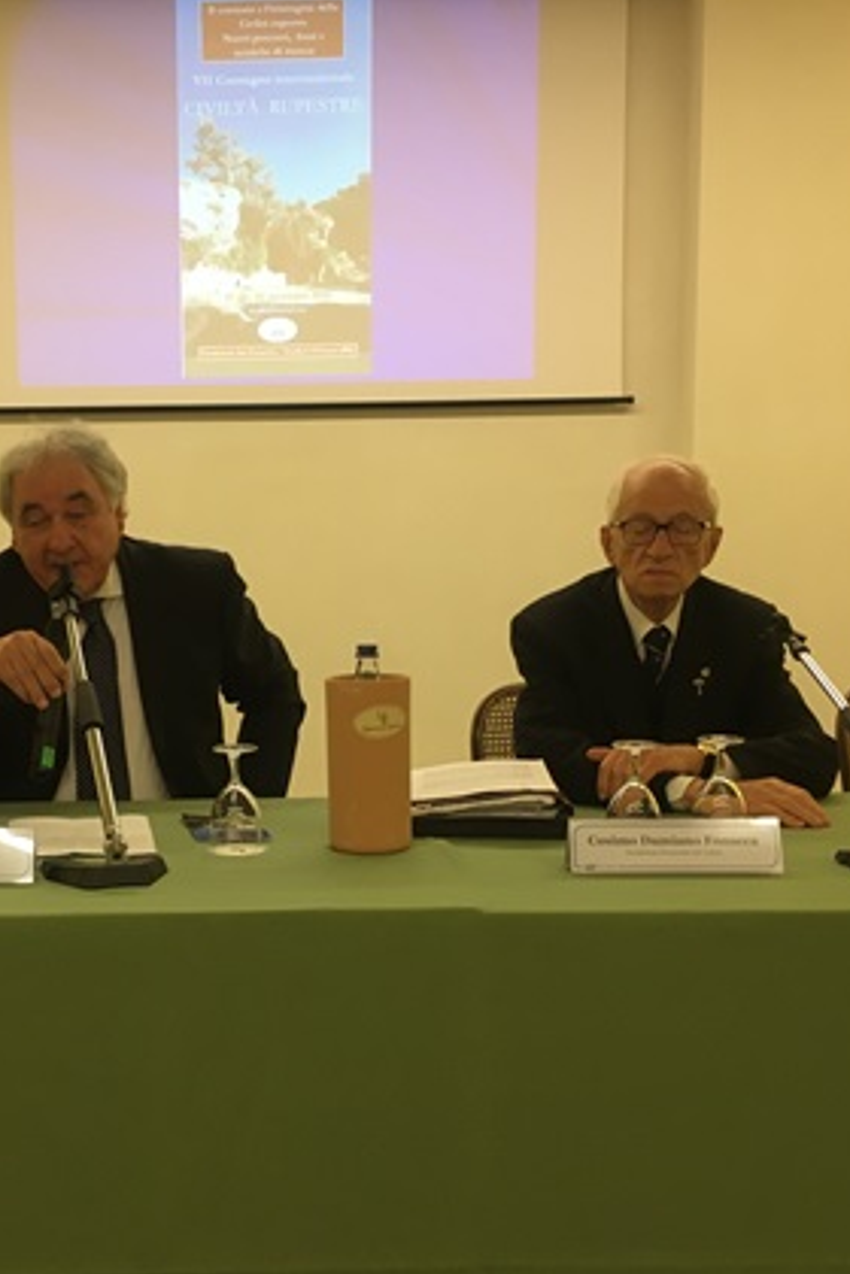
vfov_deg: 42.7
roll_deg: +0.0
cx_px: 216
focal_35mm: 46
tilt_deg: -6.5
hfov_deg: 28.8
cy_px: 719
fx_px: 1629
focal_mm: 4.15
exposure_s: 1/33
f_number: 2.2
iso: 80
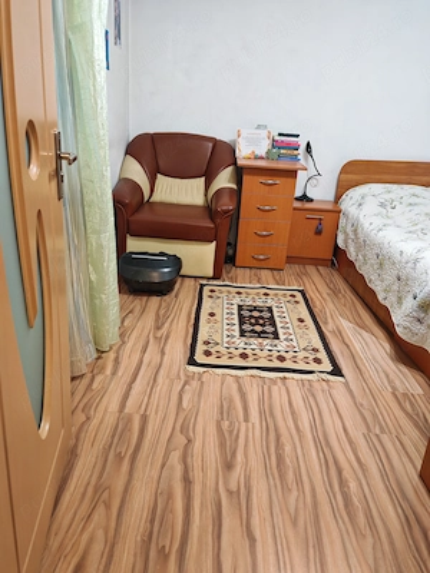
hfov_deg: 51.4
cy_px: 286
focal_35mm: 27
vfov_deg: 65.3
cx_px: 215
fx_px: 447
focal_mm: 6.67
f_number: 1.9
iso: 800
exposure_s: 1/50
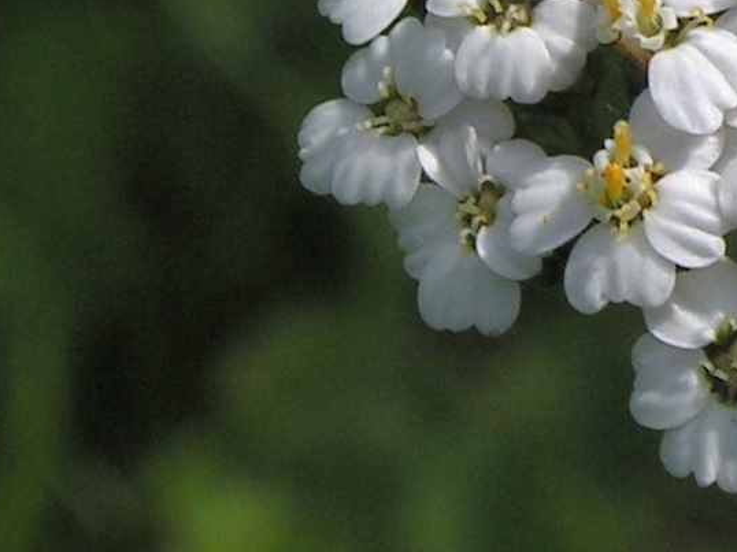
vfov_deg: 4.7
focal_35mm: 316
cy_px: -71
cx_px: 1081
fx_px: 6725
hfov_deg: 6.2
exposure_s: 1/400
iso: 100
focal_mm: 13.9
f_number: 8
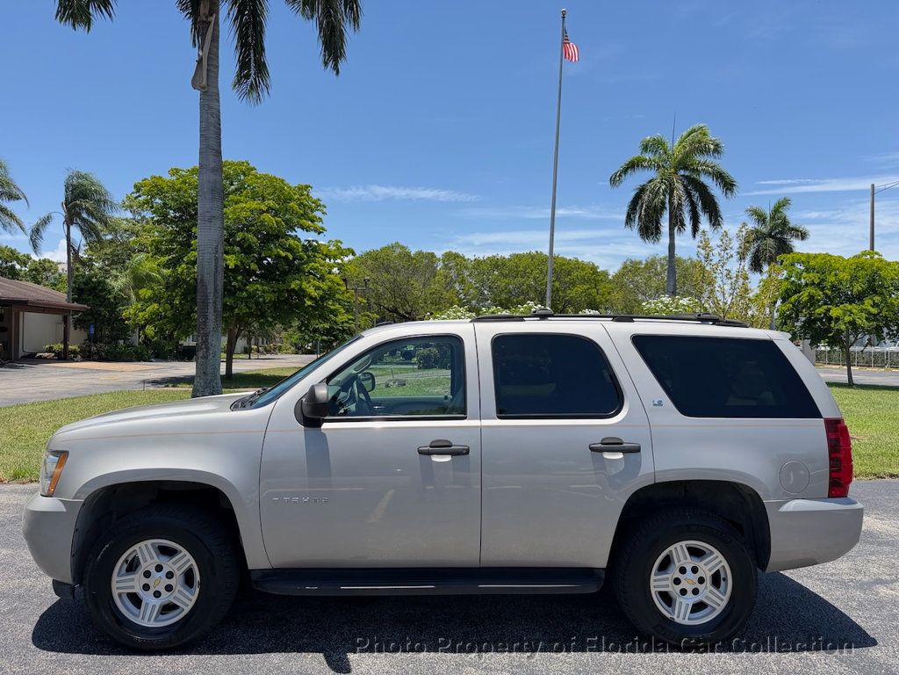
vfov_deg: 56.8
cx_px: 450
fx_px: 623
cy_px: 338
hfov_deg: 71.6
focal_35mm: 24
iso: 100
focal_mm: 6.76
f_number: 1.78
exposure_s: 1/3145
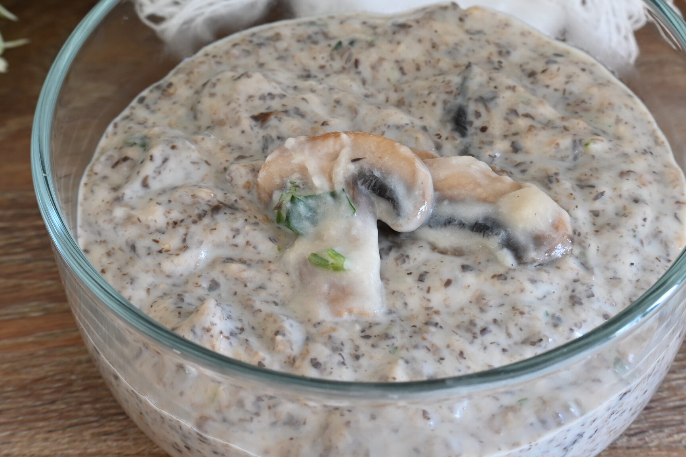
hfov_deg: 14.8
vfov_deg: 9.9
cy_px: 169
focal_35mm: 139
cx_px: 400
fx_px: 2647
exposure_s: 1/4
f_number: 9
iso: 200
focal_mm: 63
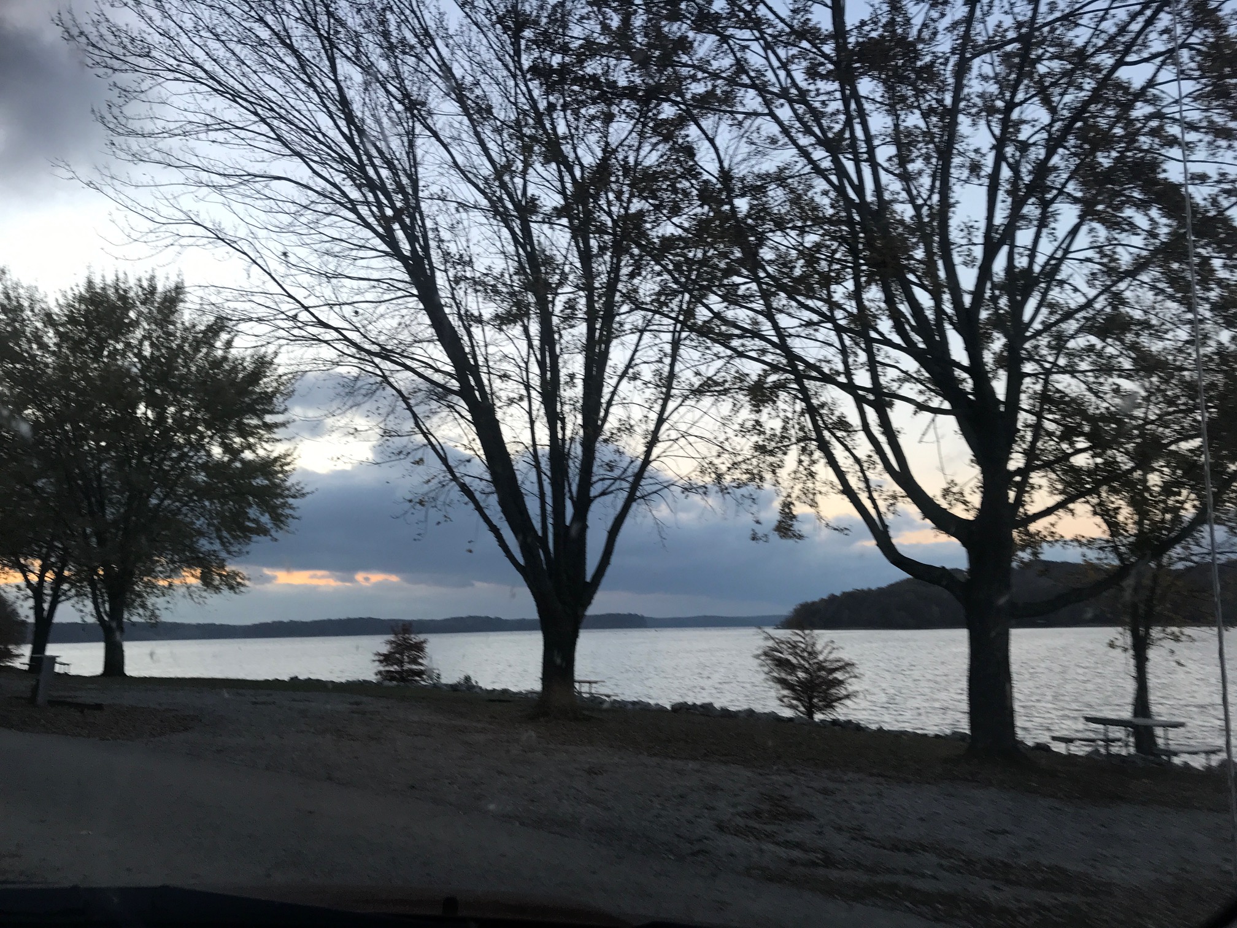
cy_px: 464
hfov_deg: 63.4
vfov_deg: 49.7
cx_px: 618
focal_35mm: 28
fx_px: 1001
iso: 32
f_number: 1.8
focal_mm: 3.99
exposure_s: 1/60
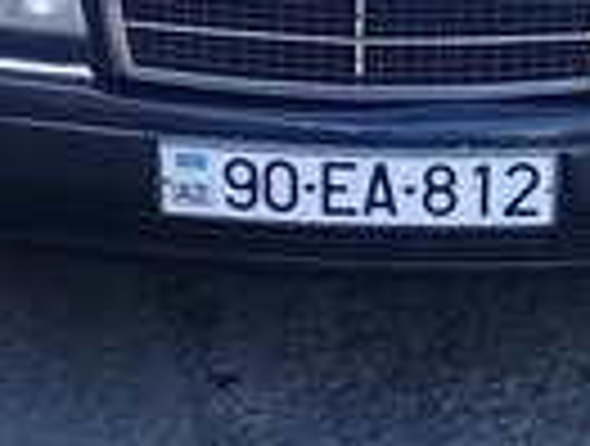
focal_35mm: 117
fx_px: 2000
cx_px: 329
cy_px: -122
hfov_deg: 16.8
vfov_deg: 12.4
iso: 50
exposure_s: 1/185
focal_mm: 3.3
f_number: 2.2
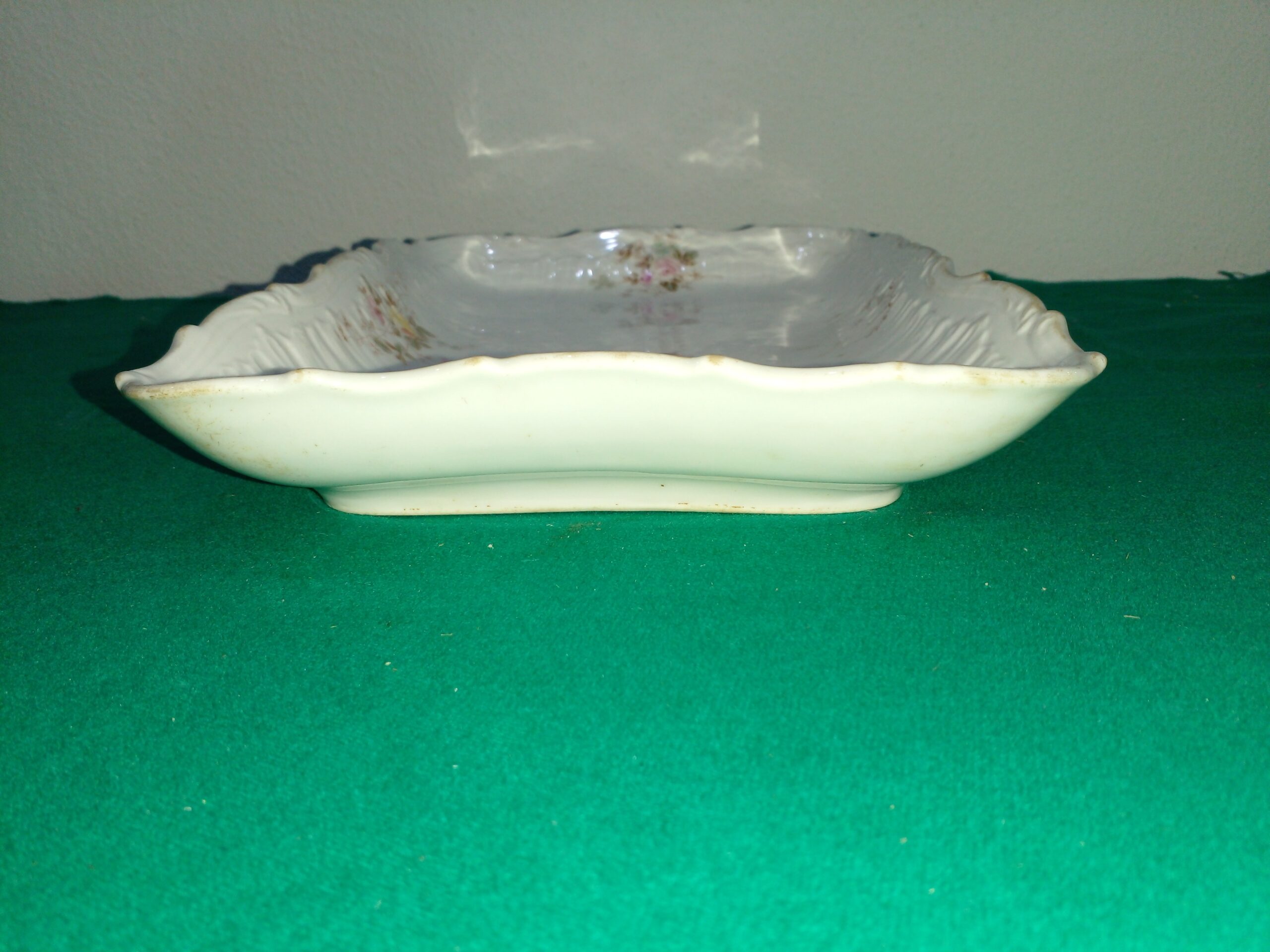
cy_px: 476
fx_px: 991
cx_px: 635
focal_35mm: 27
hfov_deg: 65.3
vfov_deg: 51.4
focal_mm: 3.6
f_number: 1.9
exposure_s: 1/50
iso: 64
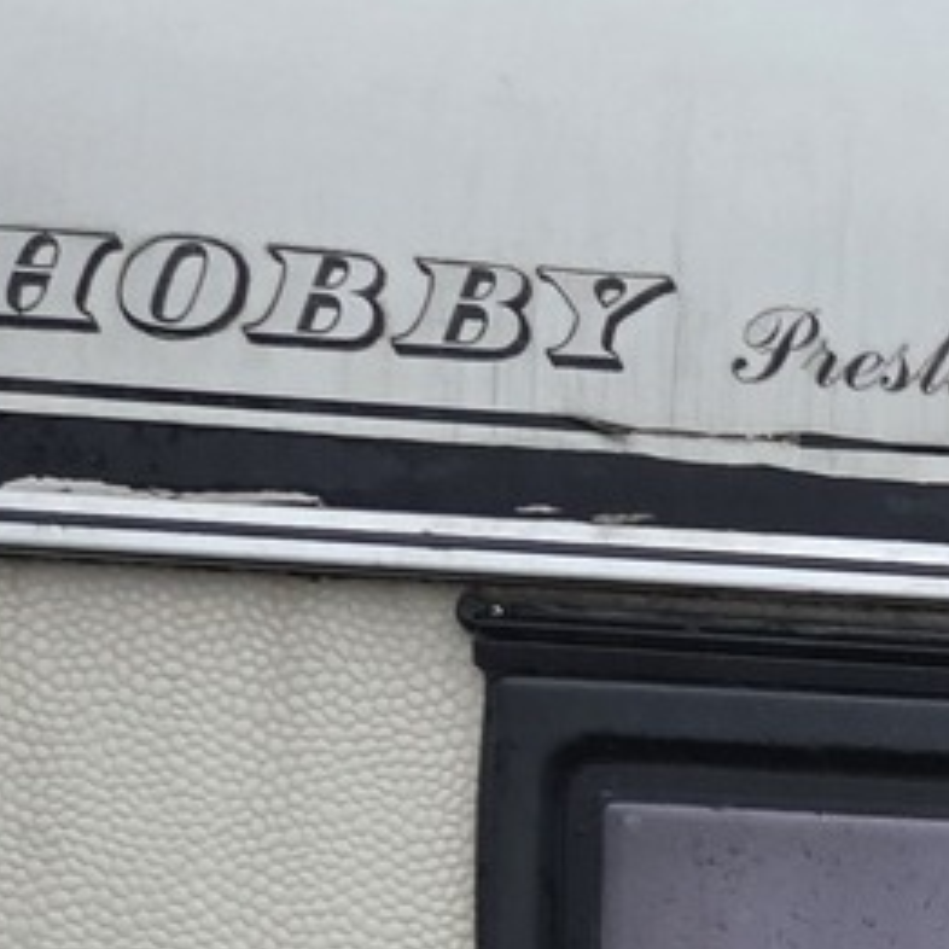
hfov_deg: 11.9
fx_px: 3846
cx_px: 2148
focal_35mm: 124
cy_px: 1561
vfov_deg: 13.0
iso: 100
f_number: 1.8
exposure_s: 1/508
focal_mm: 5.4
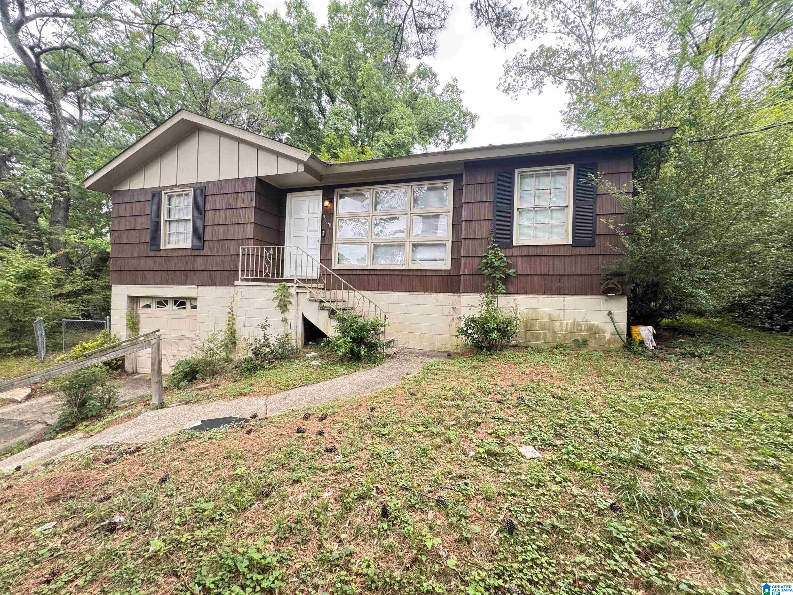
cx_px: 396
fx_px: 321
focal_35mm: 14
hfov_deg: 102.1
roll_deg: -2.0
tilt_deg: +0.0
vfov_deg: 85.7
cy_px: 298
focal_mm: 2.22
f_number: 2.2
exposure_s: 1/99
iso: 125
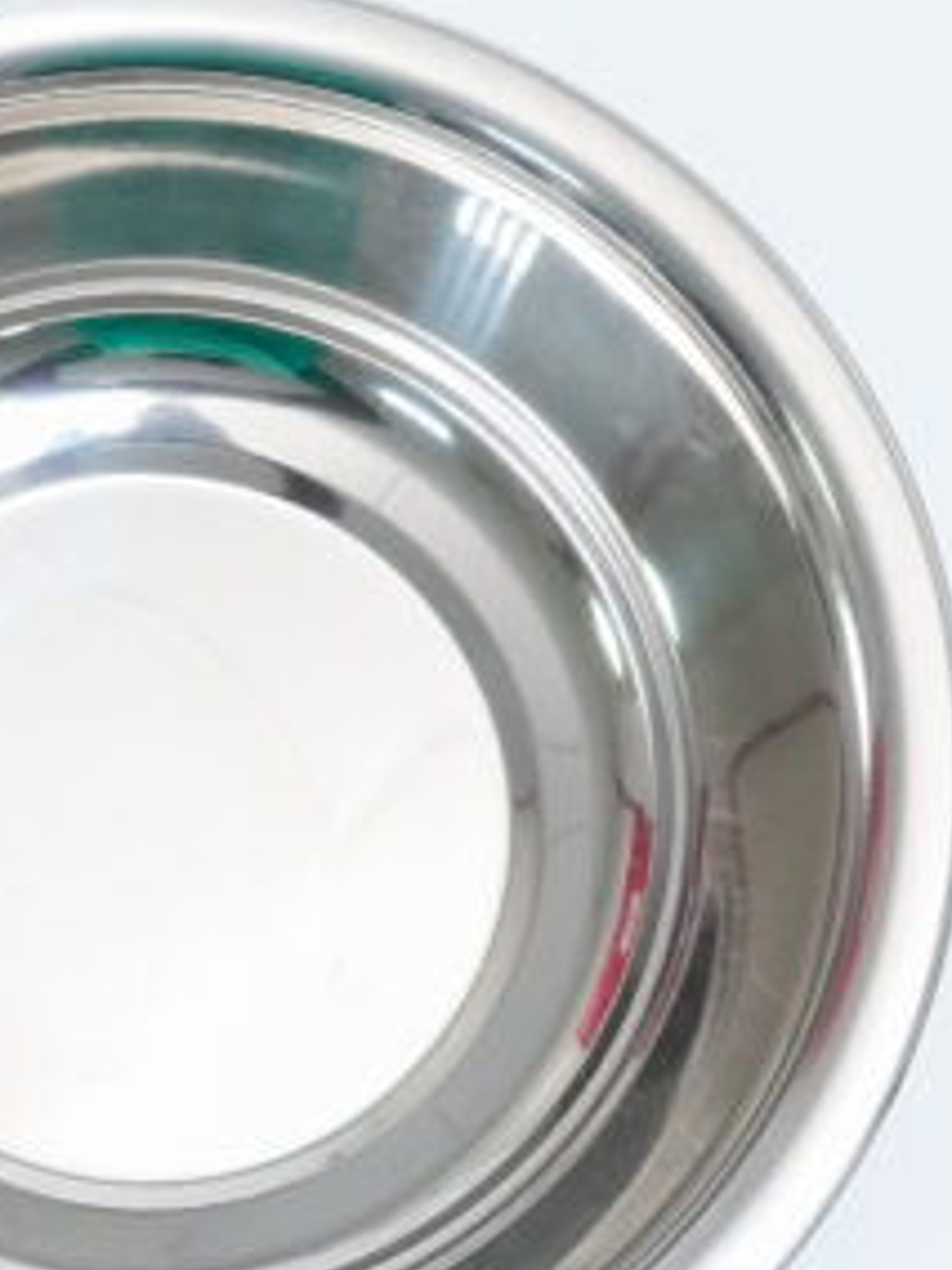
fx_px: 3997
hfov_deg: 13.5
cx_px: 139
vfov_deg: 18.0
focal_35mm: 109
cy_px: 713
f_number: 10
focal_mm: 31
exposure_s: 1/125
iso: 3200
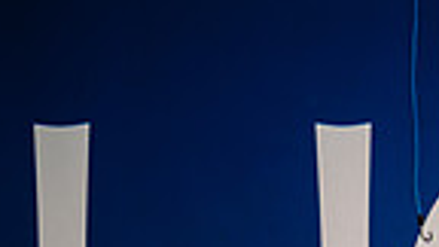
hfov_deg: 21.7
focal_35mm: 98
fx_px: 1141
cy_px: 683
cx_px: 287
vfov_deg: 10.0
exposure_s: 1/250
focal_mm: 30
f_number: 7.1
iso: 200
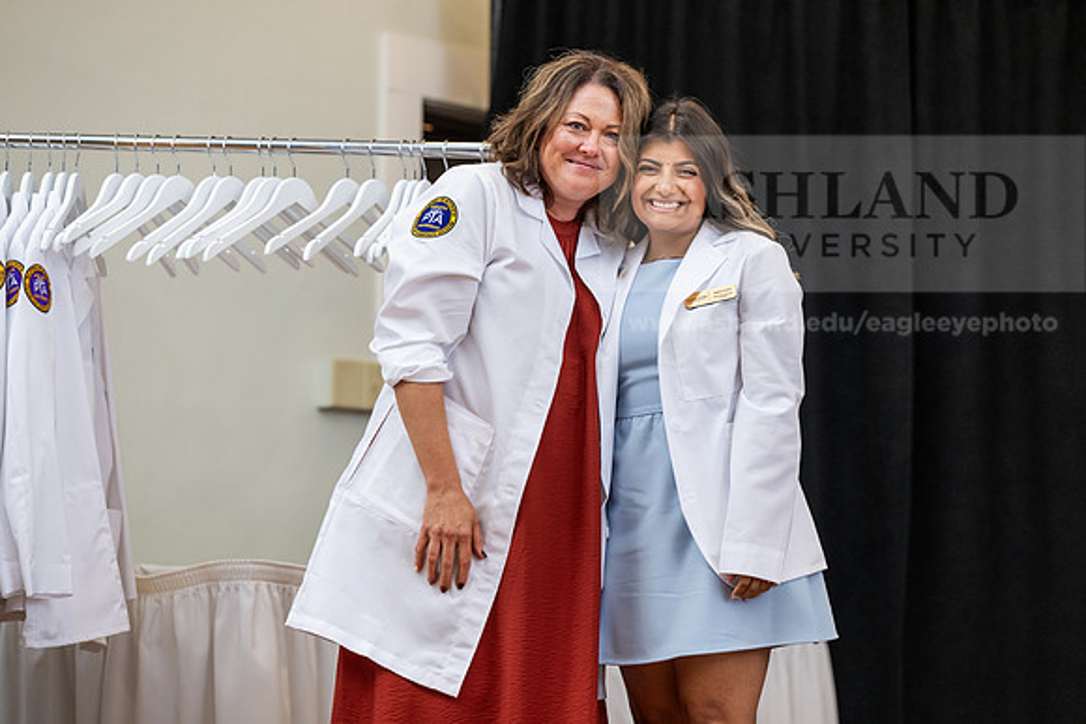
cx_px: 543
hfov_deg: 15.2
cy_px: 362
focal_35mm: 135
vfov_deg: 10.2
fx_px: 4073
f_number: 3.5
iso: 1600
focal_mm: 135
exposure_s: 1/200
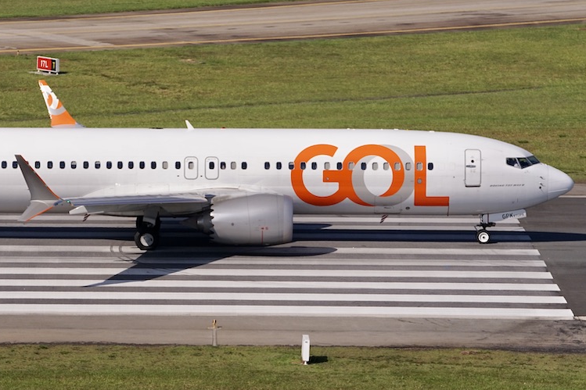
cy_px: 190
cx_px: 277
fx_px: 2799
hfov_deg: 12.0
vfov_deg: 8.0
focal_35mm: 172
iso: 250
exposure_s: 1/3200
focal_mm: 161
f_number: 5
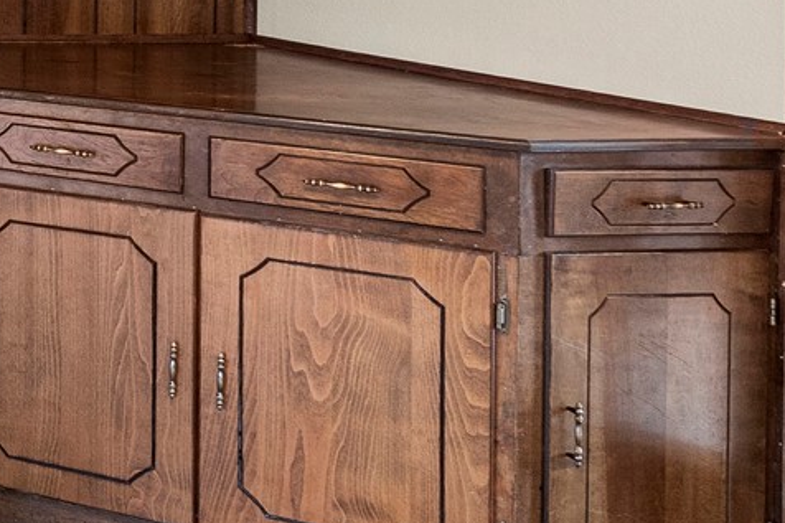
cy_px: -119
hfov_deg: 17.4
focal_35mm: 73
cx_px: -875
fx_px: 1591
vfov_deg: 17.7
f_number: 11
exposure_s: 1/8
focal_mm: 16
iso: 500
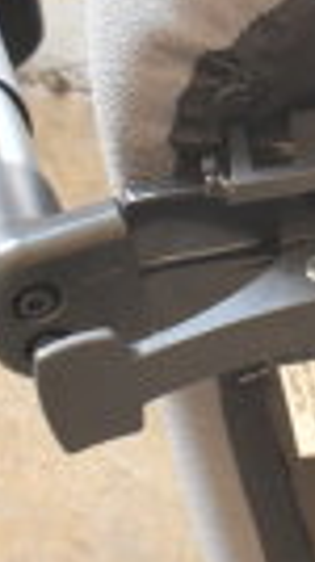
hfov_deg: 5.6
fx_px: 3091
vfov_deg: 10.4
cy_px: 153
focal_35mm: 207
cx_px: 848
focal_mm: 29
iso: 1600
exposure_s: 1/50
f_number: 4.2
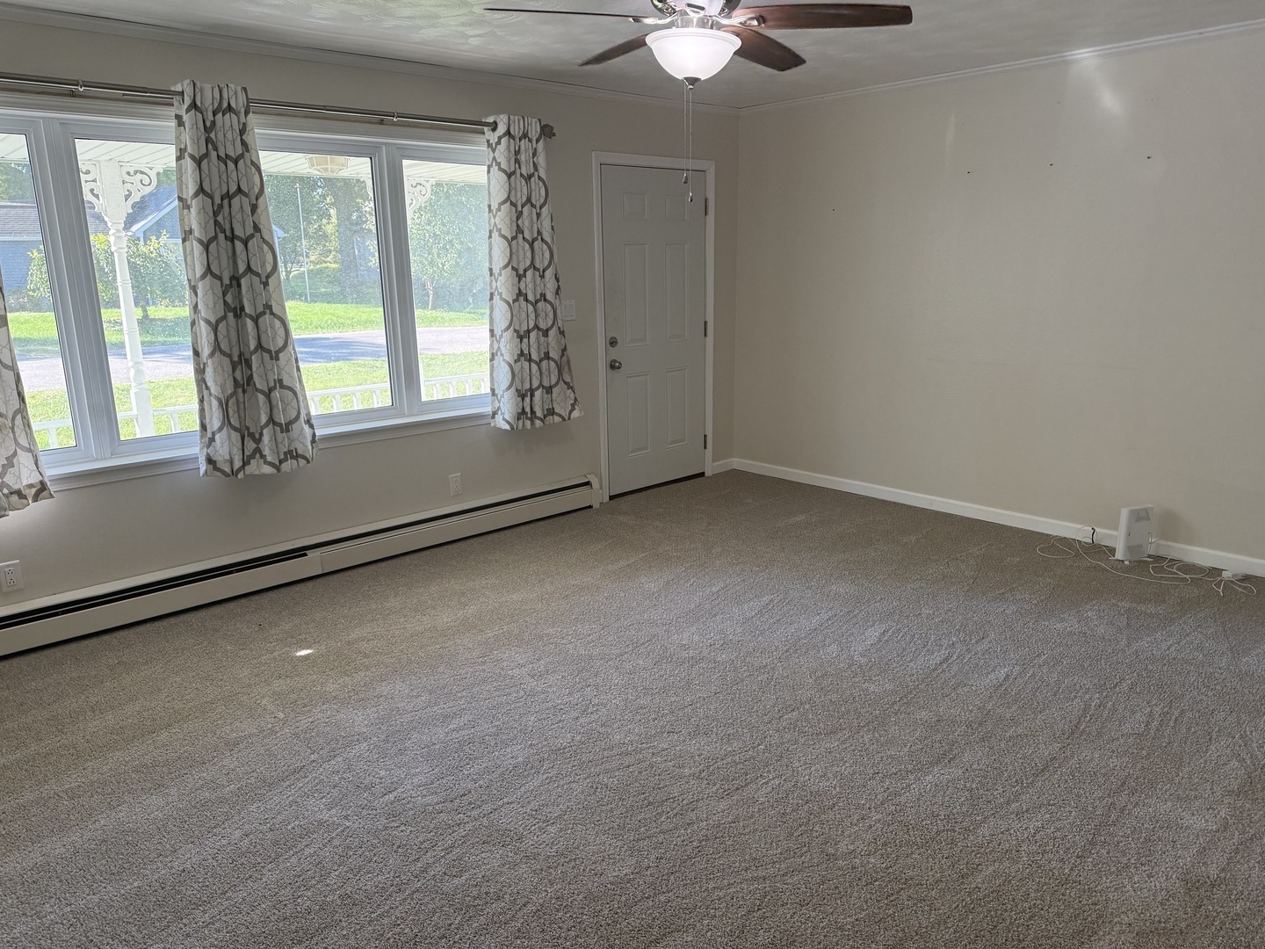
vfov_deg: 56.8
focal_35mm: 24
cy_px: 474
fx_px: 877
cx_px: 632
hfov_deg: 71.6
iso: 200
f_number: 1.78
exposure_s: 1/214
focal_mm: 6.76
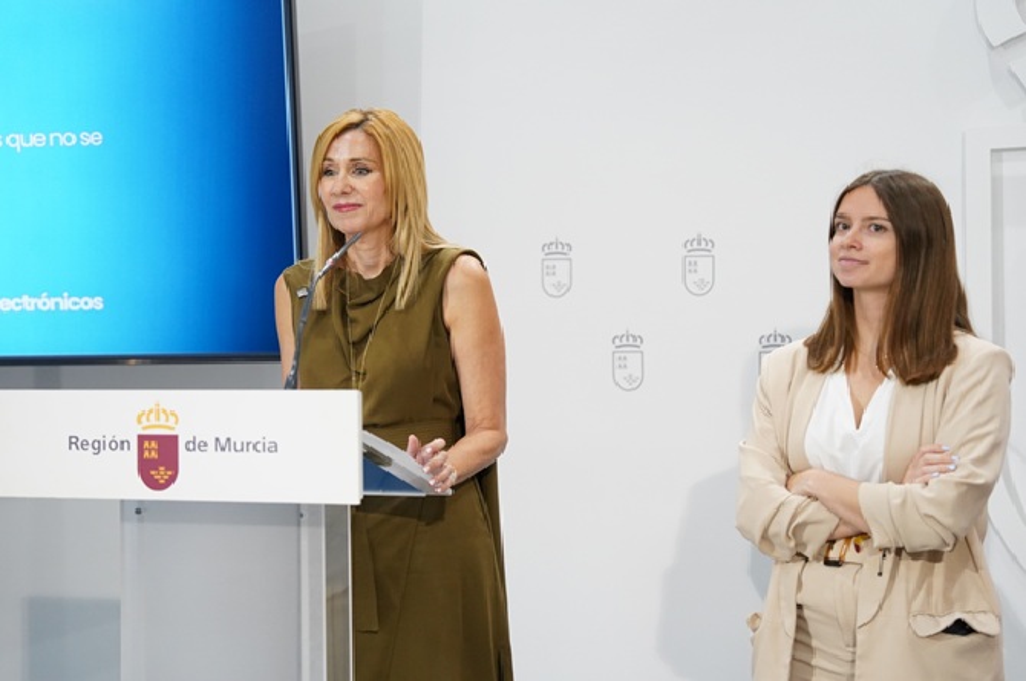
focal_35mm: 70
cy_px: 340
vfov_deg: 19.4
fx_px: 1993
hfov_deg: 28.9
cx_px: 513
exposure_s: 1/320
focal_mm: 70
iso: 3200
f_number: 2.8
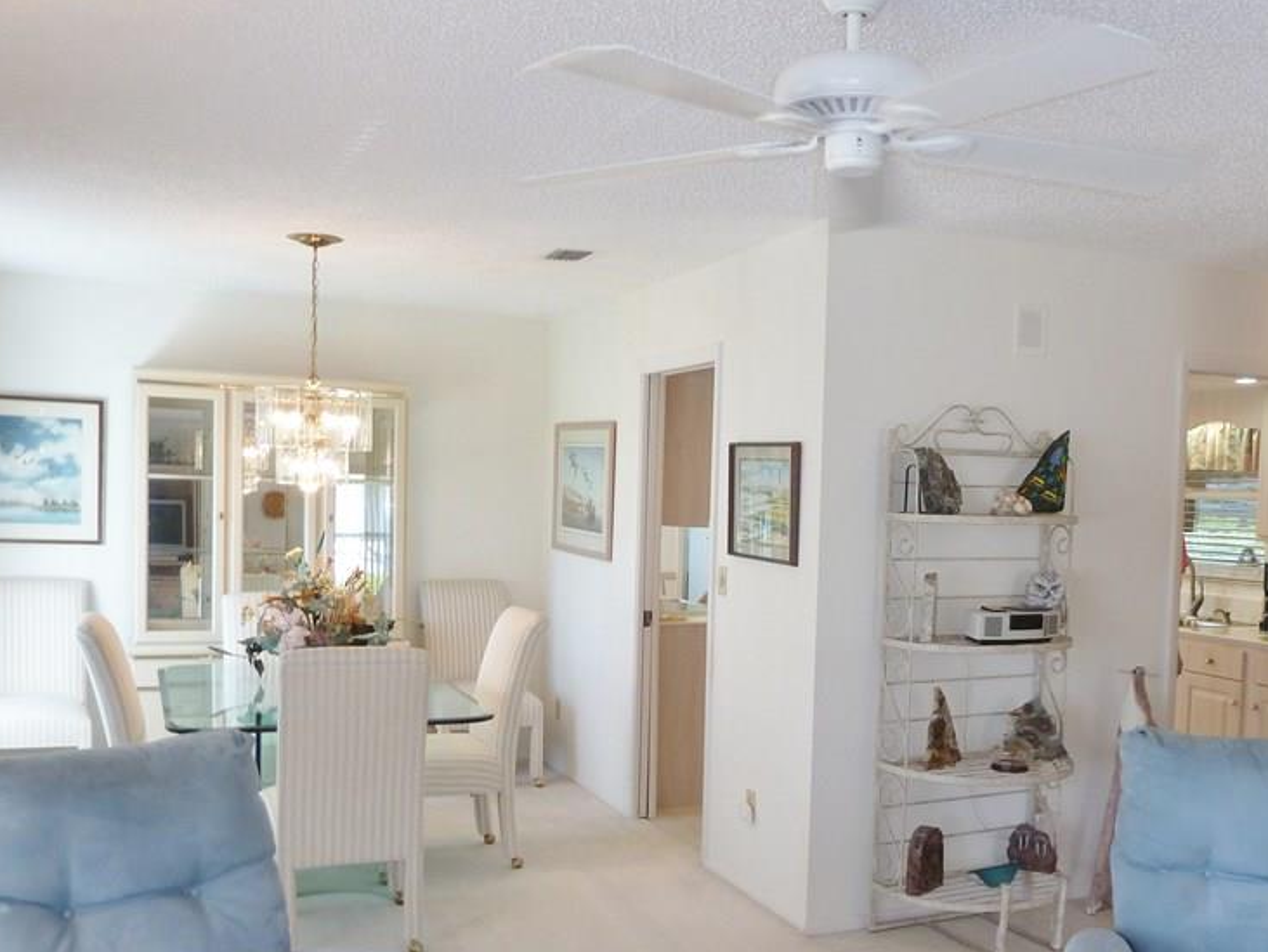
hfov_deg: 52.4
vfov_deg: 40.5
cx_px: 734
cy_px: 595
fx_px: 1283
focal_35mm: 35
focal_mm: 4.1
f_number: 3.3
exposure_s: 1/30
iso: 125
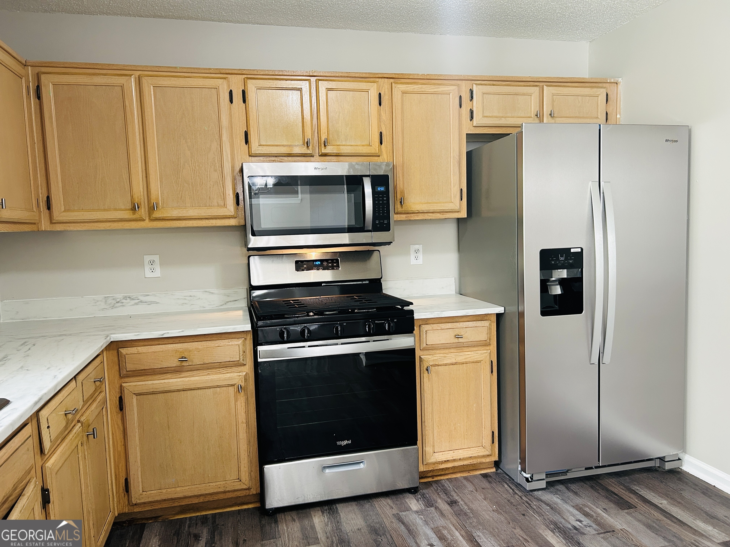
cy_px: 274
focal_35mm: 26
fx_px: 548
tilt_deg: -4.3
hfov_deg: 67.3
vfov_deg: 53.1
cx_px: 365
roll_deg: +1.7
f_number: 1.5
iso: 200
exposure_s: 1/60
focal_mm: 5.7
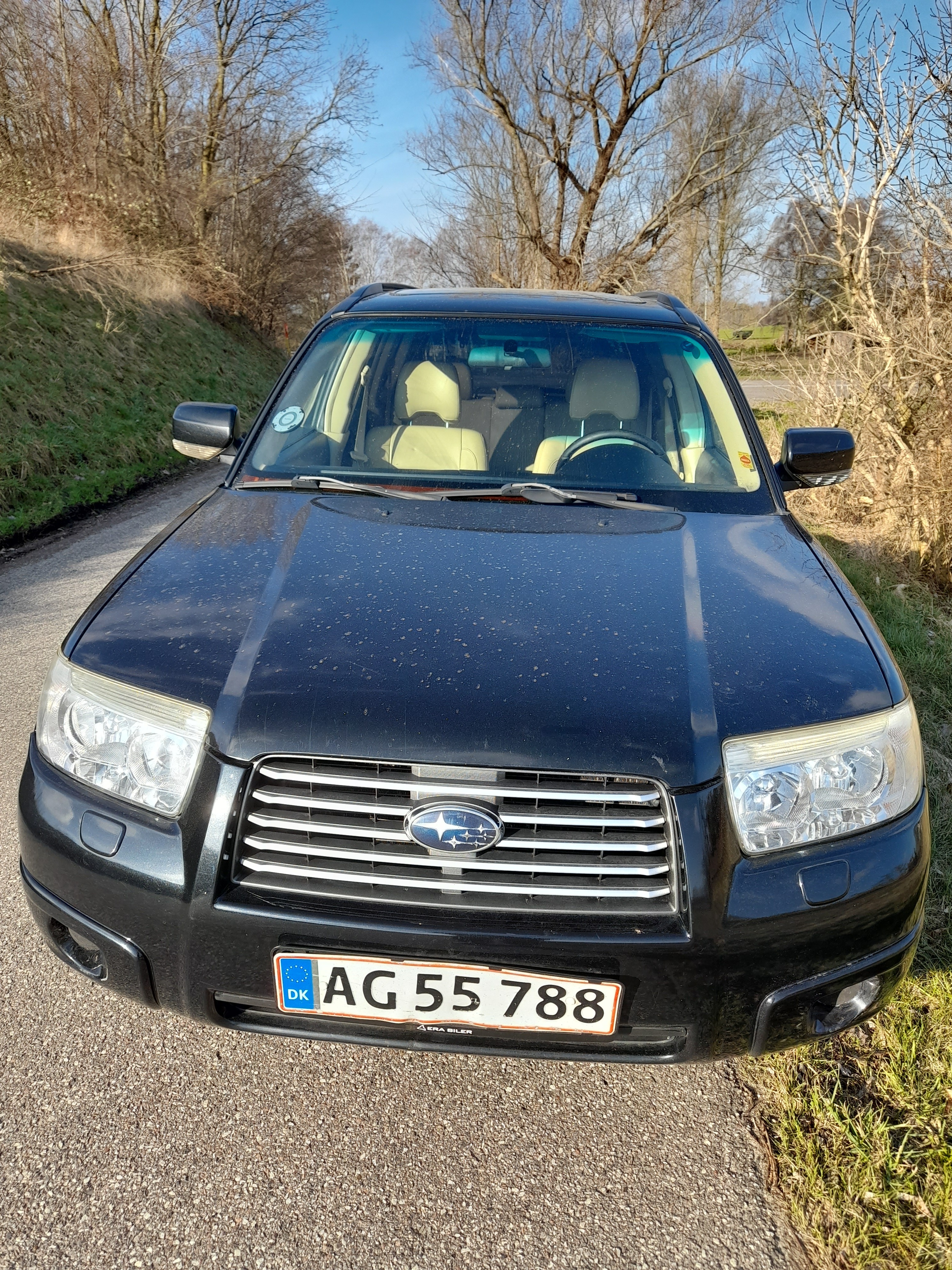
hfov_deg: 54.9
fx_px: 917
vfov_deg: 69.4
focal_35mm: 25
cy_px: 635
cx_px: 476
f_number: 2
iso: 20
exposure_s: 1/250
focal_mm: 4.6
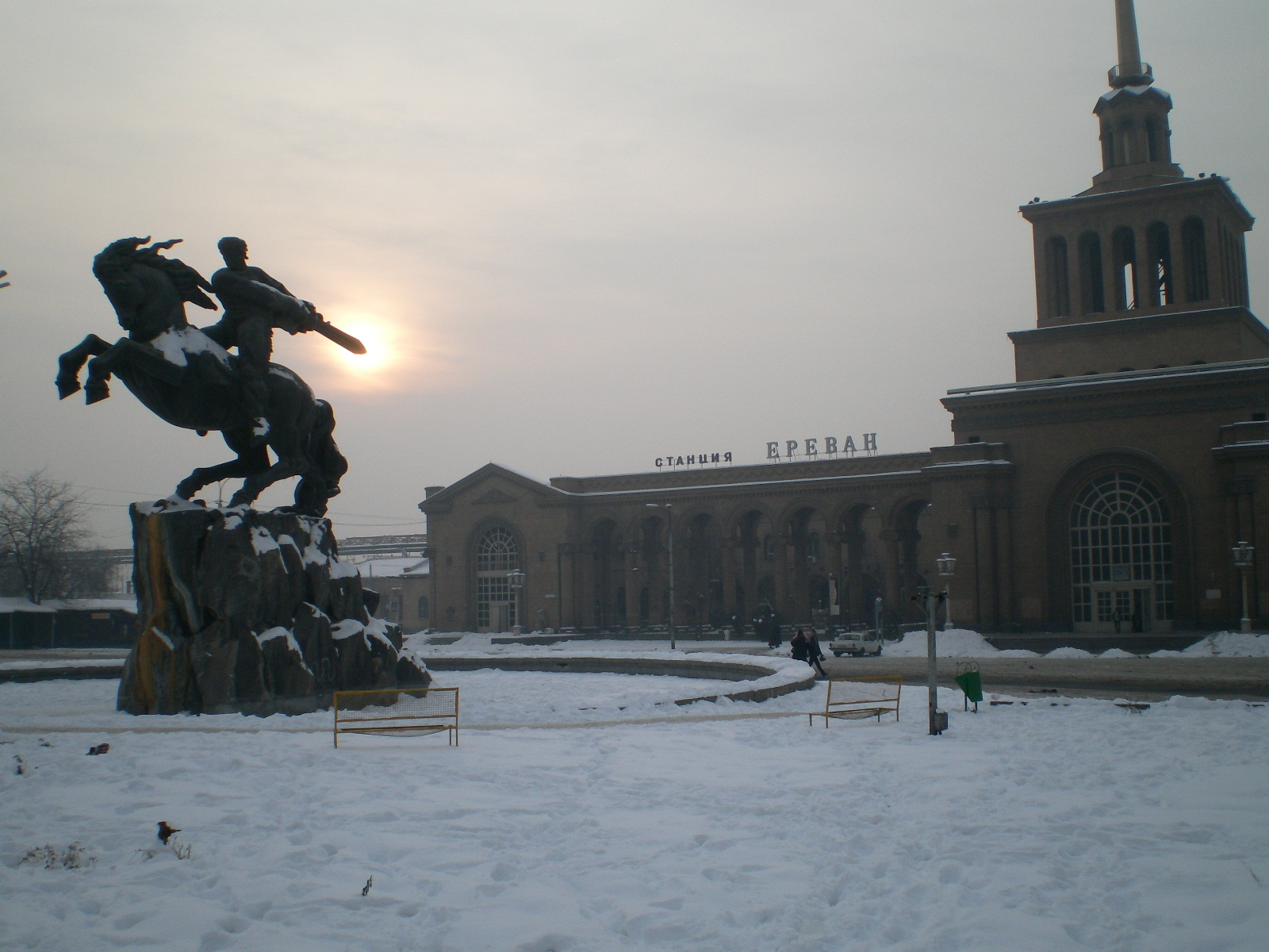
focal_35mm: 38
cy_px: 476
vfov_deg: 37.7
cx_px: 634
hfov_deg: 49.0
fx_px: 1393
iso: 50
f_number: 4.6
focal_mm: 6.3
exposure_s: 1/358
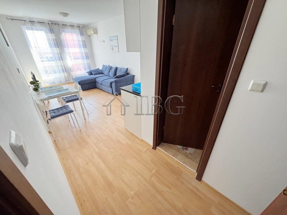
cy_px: 108
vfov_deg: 85.7
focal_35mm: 14
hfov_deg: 102.1
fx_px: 116
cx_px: 144
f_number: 2.2
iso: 320
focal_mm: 2.22
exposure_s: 1/97
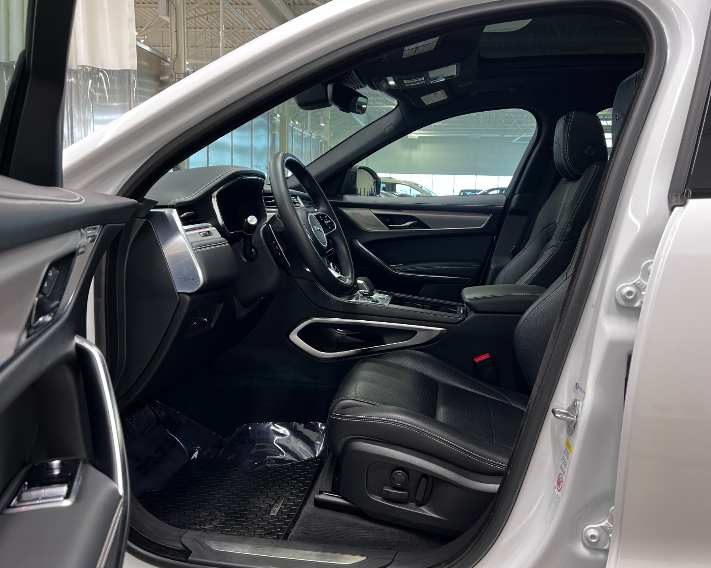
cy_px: 275
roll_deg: -1.7
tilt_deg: -8.9
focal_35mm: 28
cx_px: 361
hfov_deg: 62.2
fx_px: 589
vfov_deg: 51.5
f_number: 1.5
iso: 80
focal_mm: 5.7
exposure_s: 1/60
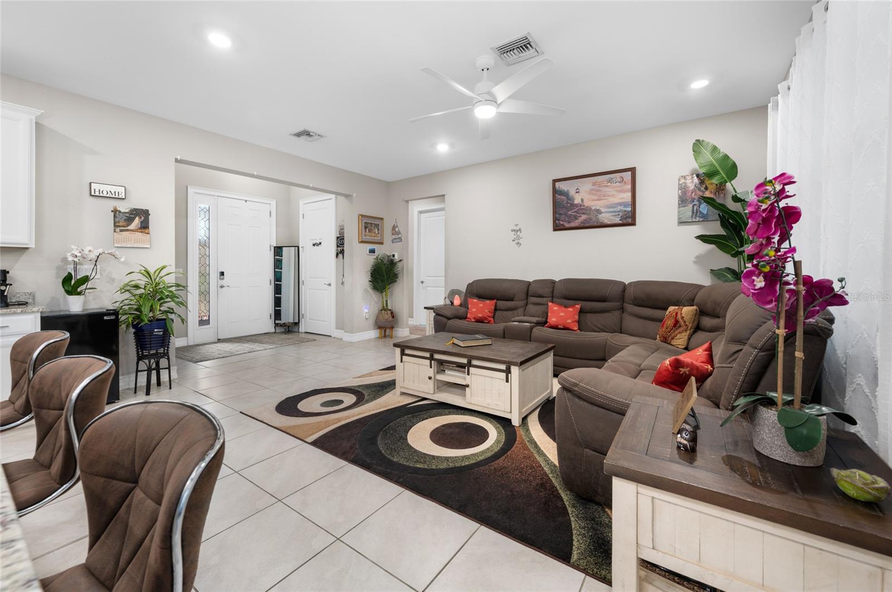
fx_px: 346
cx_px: 446
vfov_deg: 81.1
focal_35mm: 14
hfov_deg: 104.3
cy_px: 296
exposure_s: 2
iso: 200
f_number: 8
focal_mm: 14
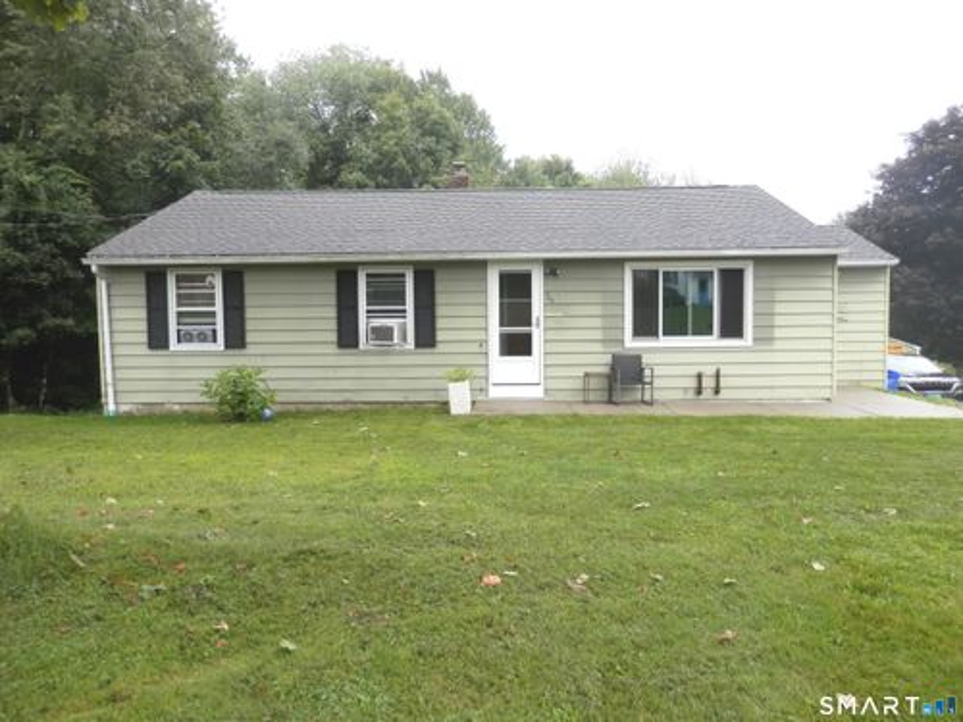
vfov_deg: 54.9
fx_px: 695
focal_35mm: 25
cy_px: 361
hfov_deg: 69.4
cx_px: 482
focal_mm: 4.5
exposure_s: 1/125
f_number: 3
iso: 80
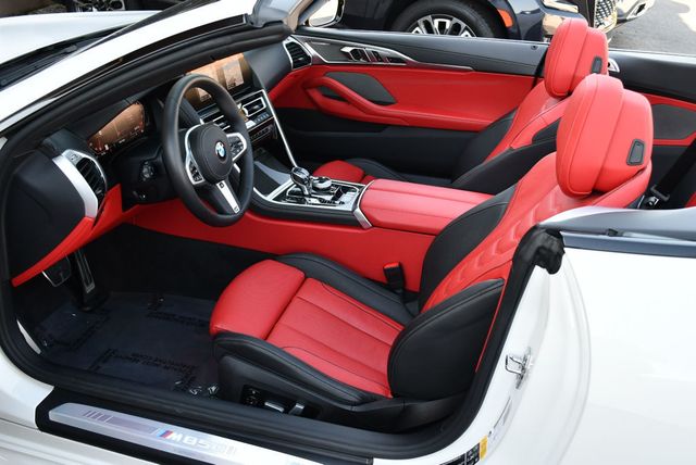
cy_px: 232
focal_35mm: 36
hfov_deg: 53.1
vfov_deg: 36.9
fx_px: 697
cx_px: 348
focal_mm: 18
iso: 400
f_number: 3.5
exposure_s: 1/250
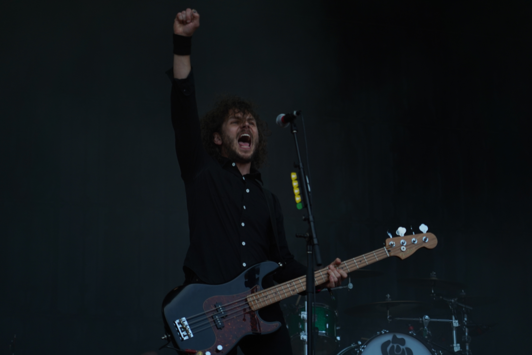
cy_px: 178
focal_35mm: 105
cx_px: 266
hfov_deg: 19.5
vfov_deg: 13.0
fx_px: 1552
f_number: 4
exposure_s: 1/125
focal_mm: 105
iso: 640
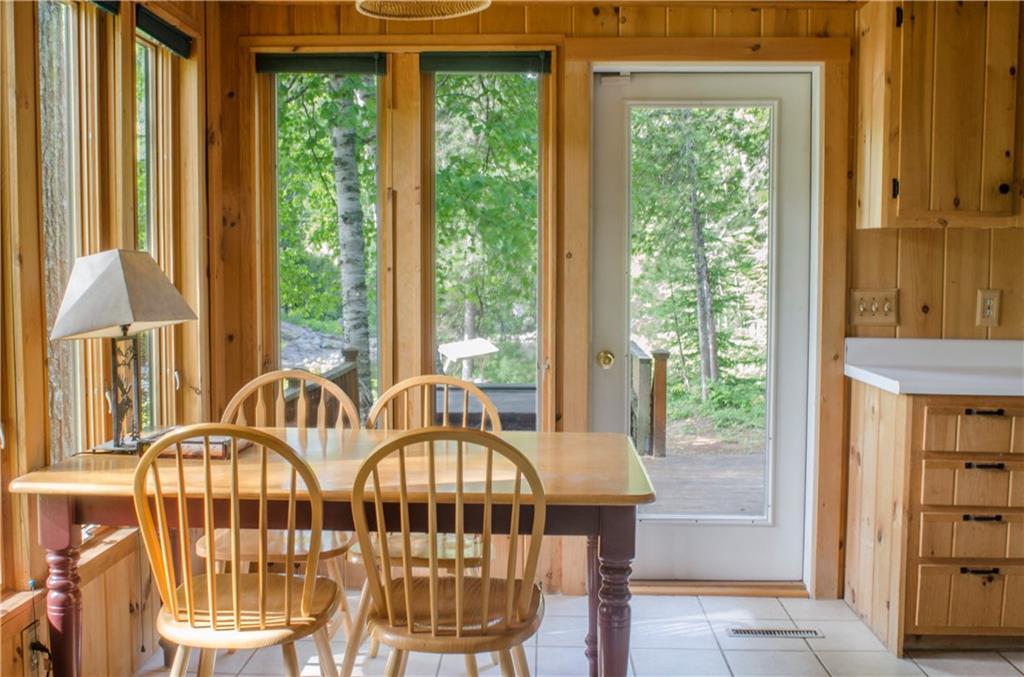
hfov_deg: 53.3
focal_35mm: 36
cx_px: 512
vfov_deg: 36.7
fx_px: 1021
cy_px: 338
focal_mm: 24
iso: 200
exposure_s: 1.3
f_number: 22
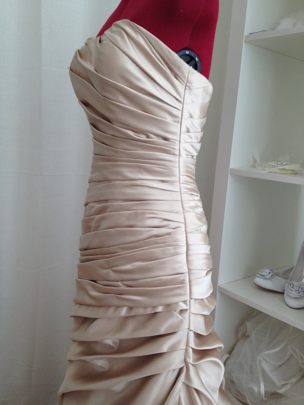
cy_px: 202
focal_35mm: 35
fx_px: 410
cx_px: 152
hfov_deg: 40.7
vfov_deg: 52.6
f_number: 2.4
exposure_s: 1/120
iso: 80
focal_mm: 4.28
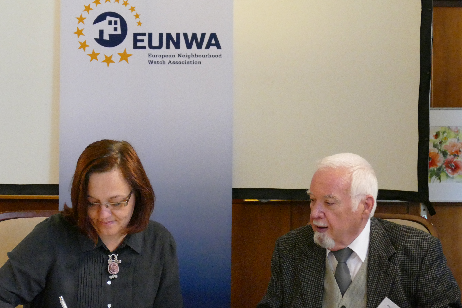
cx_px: 200
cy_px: 182
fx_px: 1027
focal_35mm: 80
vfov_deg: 17.1
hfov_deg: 25.3
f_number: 3.6
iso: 3200
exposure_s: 1/125
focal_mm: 23.3
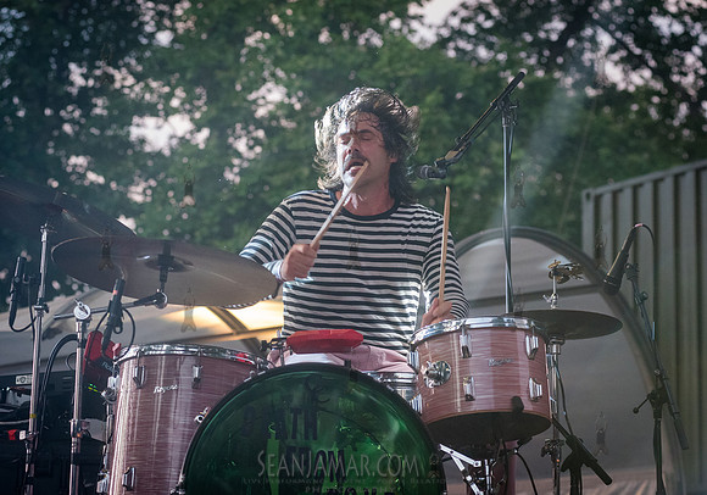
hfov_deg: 17.9
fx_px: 2240
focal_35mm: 112
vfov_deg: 12.6
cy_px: 226
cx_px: 305
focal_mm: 100
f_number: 4.5
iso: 4000
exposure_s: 1/320
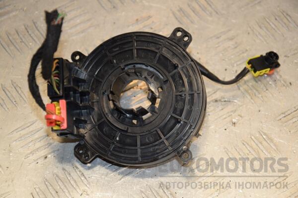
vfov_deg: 10.8
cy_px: 99
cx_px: 149
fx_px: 1055
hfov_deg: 16.1
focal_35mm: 128
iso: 800
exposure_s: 1/200
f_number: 6.3
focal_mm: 85
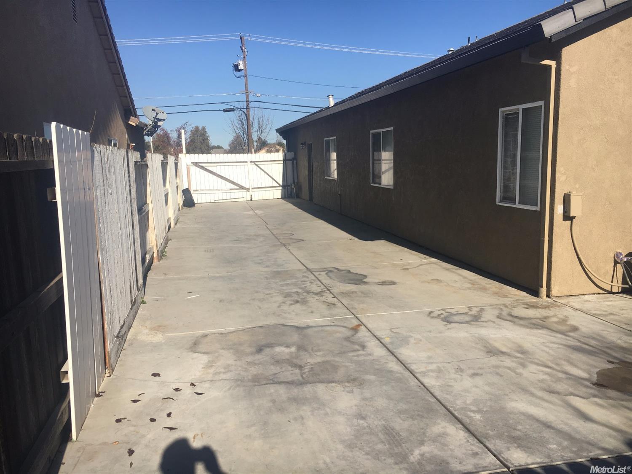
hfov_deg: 61.7
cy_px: 237
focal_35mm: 29
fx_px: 529
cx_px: 316
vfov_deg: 48.2
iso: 25
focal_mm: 4.15
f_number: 2.2
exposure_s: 1/2137
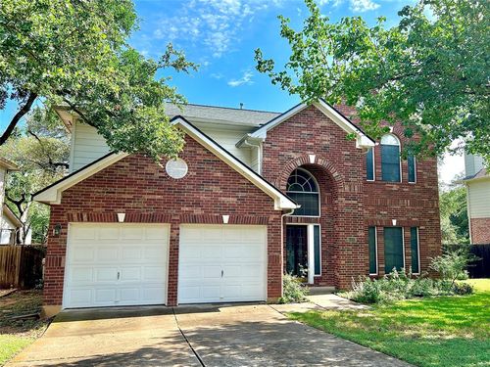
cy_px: 184
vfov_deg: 53.1
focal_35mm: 26
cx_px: 245
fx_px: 368
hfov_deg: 67.3
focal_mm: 5.7
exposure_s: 1/1575
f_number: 1.5
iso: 50
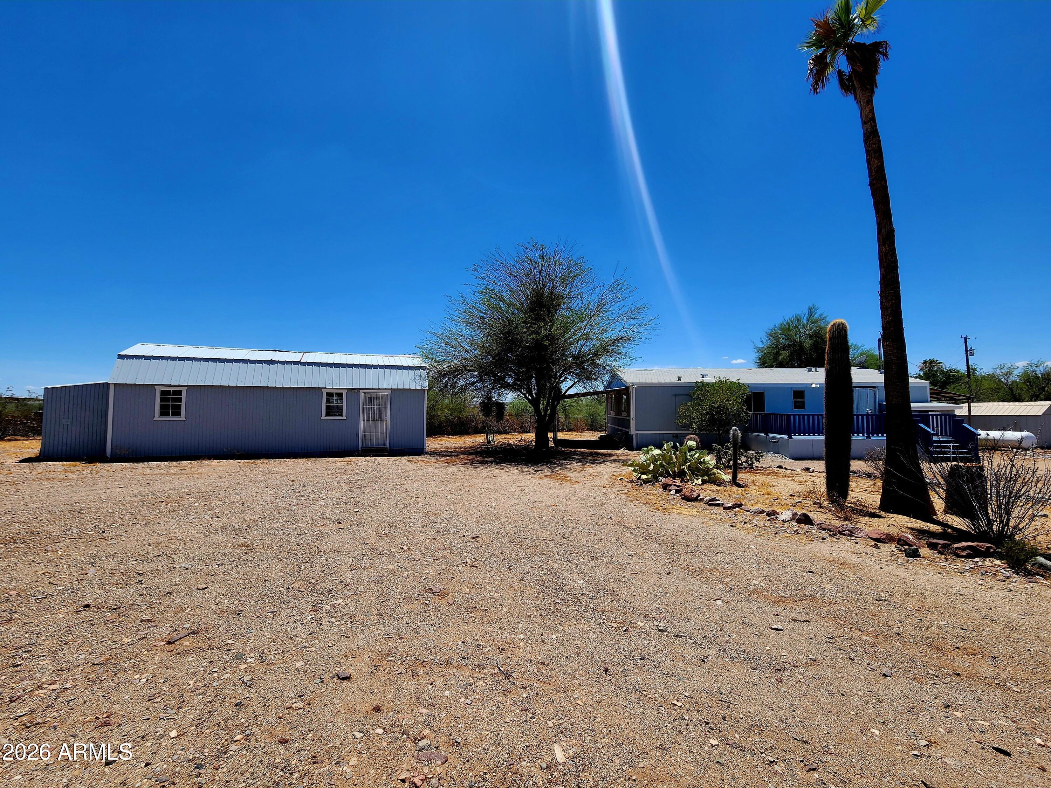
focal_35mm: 13
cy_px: 394
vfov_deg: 89.9
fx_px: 395
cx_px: 526
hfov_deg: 106.2
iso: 50
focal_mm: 2.2
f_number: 2.2
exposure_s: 1/3333
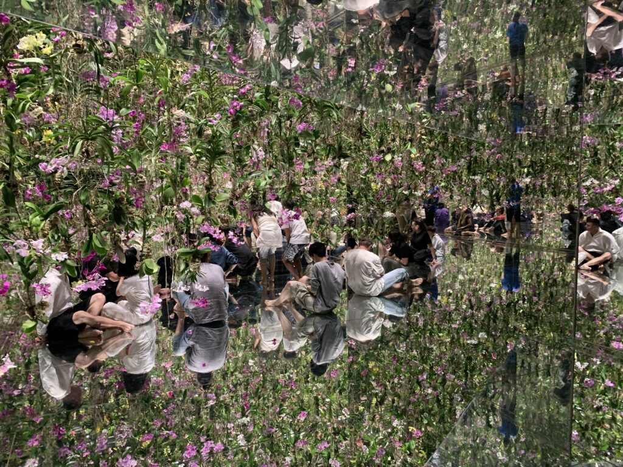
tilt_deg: -7.7
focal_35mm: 26
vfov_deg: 53.1
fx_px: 468
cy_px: 234
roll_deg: +0.8
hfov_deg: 67.3
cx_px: 312
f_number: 1.8
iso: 400
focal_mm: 4.25
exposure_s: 1/33
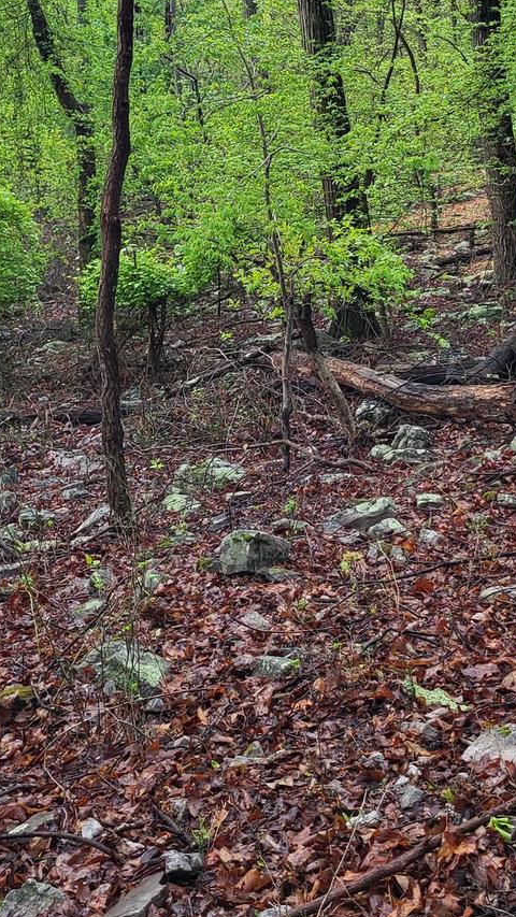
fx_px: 1240
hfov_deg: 23.4
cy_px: 183
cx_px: 341
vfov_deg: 39.0
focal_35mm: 51
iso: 200
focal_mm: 5.4
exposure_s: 1/120
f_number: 1.8
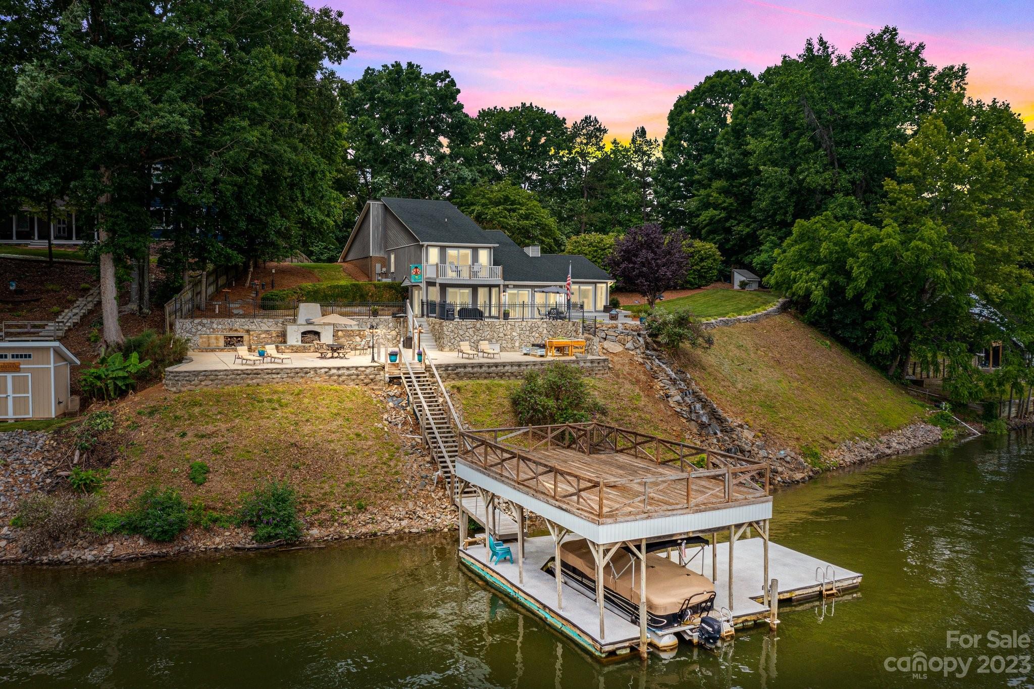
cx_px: 517
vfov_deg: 46.4
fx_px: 804
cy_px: 344
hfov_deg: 65.5
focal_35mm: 28
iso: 100
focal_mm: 10.26
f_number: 5
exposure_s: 1/200
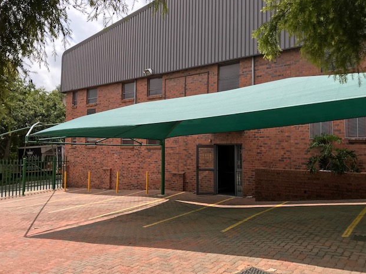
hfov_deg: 61.7
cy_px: 137
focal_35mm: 29
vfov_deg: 48.2
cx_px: 179
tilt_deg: +3.8
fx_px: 307
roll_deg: +0.3
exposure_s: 1/1808
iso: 20
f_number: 1.8
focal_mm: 3.99
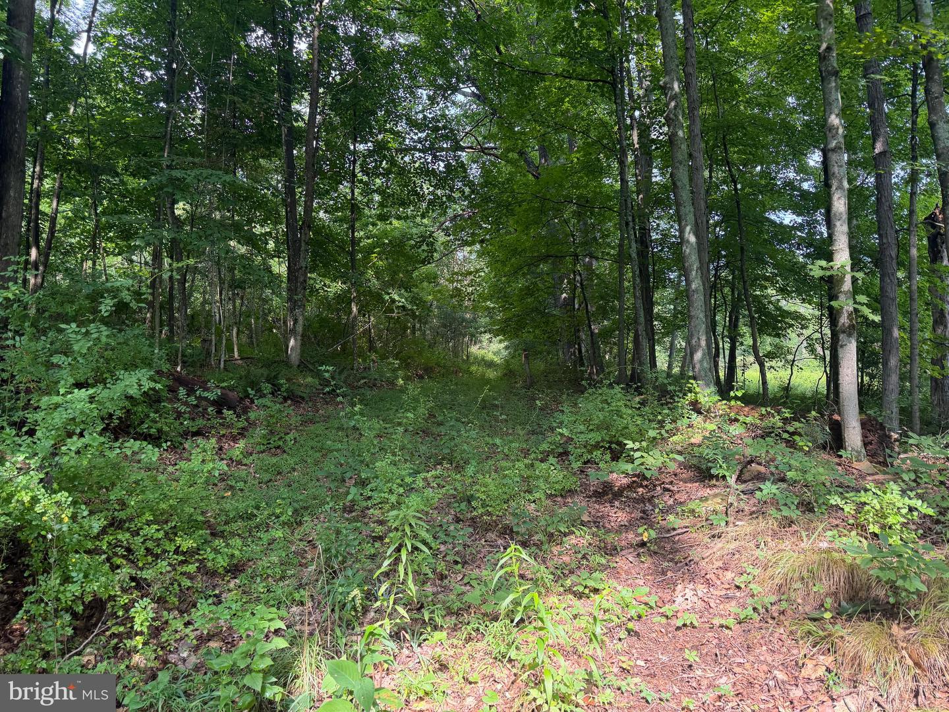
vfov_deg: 56.8
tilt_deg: +3.0
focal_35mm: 24
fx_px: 658
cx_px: 474
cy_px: 356
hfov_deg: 71.6
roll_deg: -0.3
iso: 80
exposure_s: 1/280
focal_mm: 6.76
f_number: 1.78
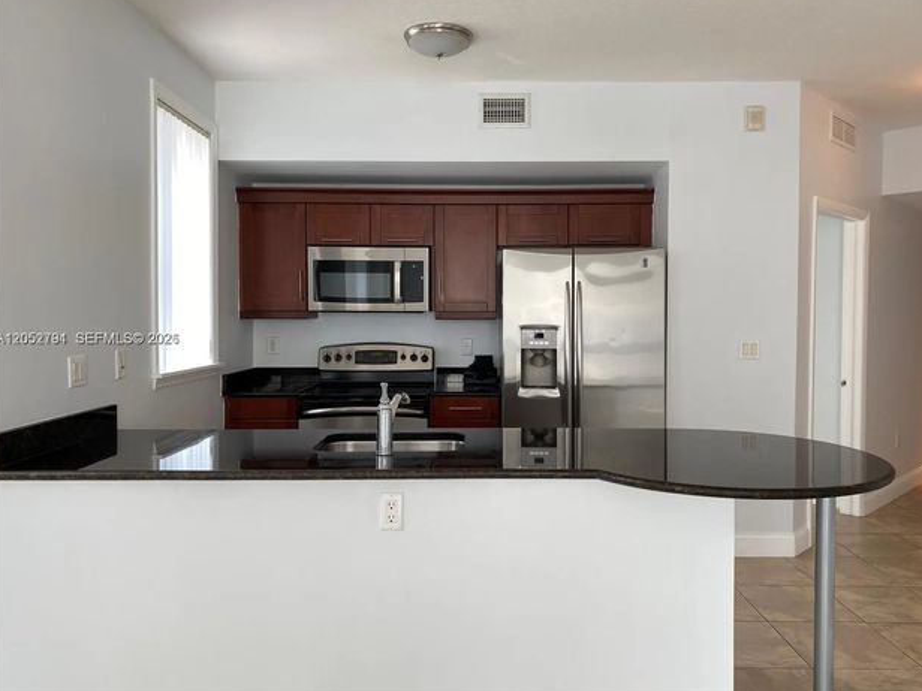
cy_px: 340
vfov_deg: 51.4
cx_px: 471
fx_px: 719
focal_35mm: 27
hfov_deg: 65.3
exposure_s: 1/120
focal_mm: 4.25
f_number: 1.8
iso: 40
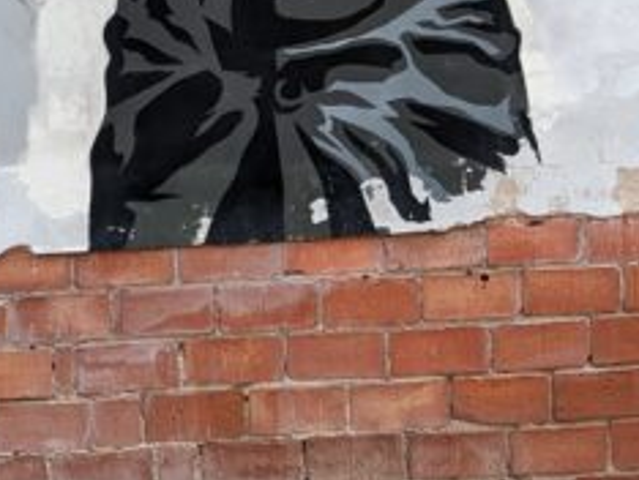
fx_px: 2180
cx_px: 620
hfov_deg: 16.4
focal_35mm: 118
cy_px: -125
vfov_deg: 12.2
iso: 74
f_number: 1.73
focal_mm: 4.38
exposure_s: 1/403
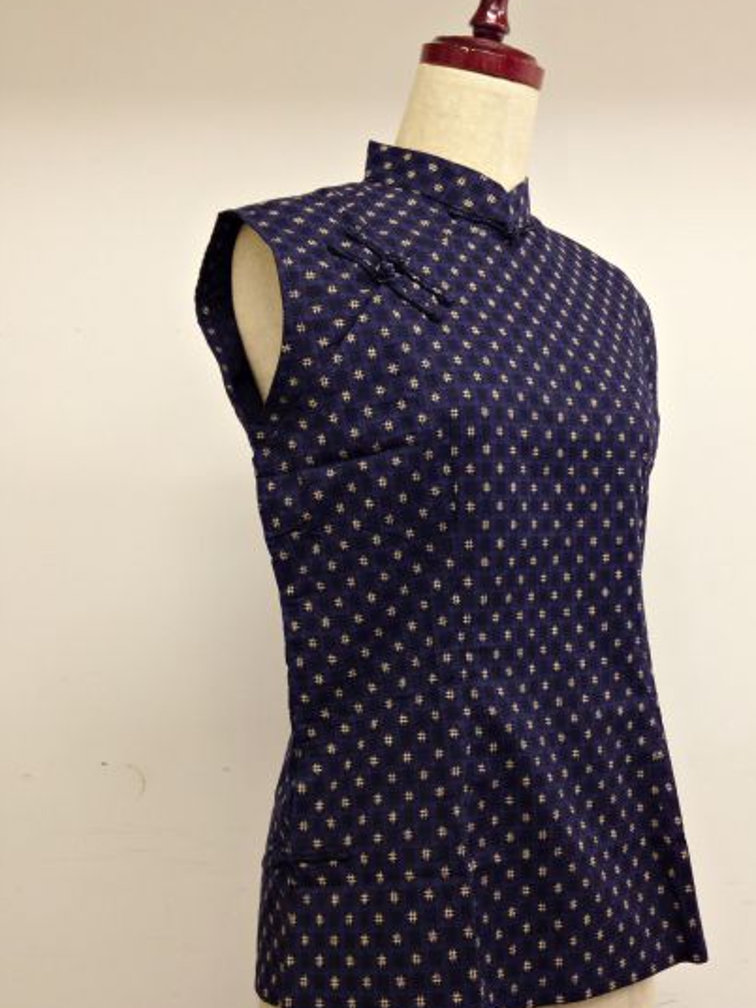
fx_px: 1194
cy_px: 545
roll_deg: -0.5
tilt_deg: +0.6
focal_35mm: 41
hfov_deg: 35.0
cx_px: 465
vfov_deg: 45.7
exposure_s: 1/20
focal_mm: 4.12
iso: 64
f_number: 2.4
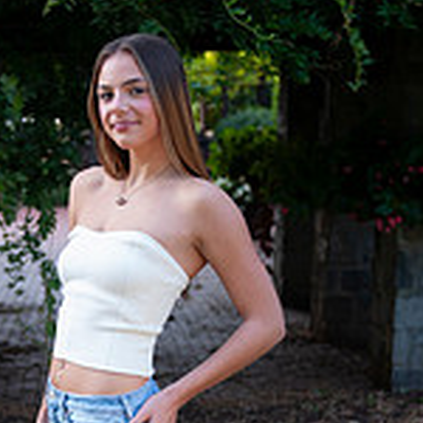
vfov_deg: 16.9
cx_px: 131
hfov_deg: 17.0
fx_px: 1410
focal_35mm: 102
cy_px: 347
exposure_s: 1/200
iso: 100
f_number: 2.8
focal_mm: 40
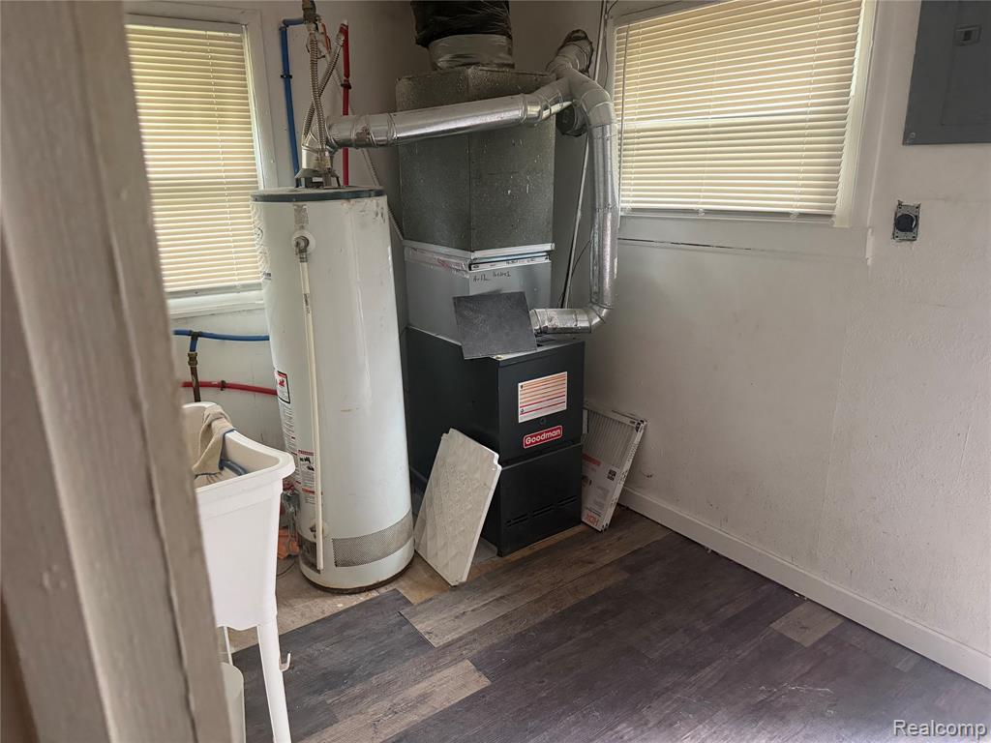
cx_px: 496
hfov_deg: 71.6
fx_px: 687
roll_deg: +0.8
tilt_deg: -15.1
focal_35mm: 24
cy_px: 372
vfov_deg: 56.8
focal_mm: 6.76
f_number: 1.78
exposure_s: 1/60
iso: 640
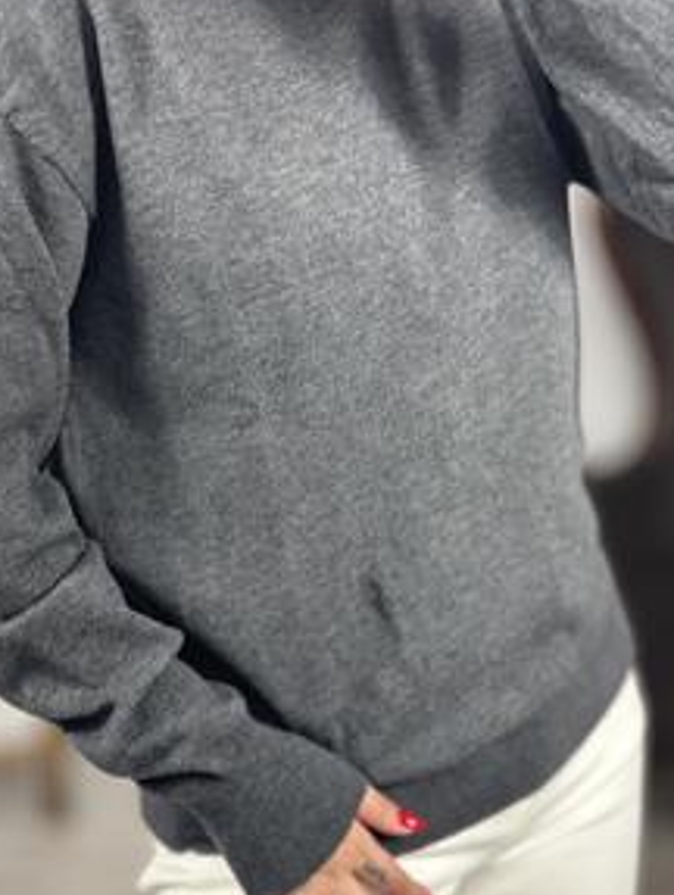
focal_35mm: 69
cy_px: 507
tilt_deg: -40.5
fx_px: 1787
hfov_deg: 21.4
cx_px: 315
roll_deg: +2.8
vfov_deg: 28.1
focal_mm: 6.86
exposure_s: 1/100
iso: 160
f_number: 1.78
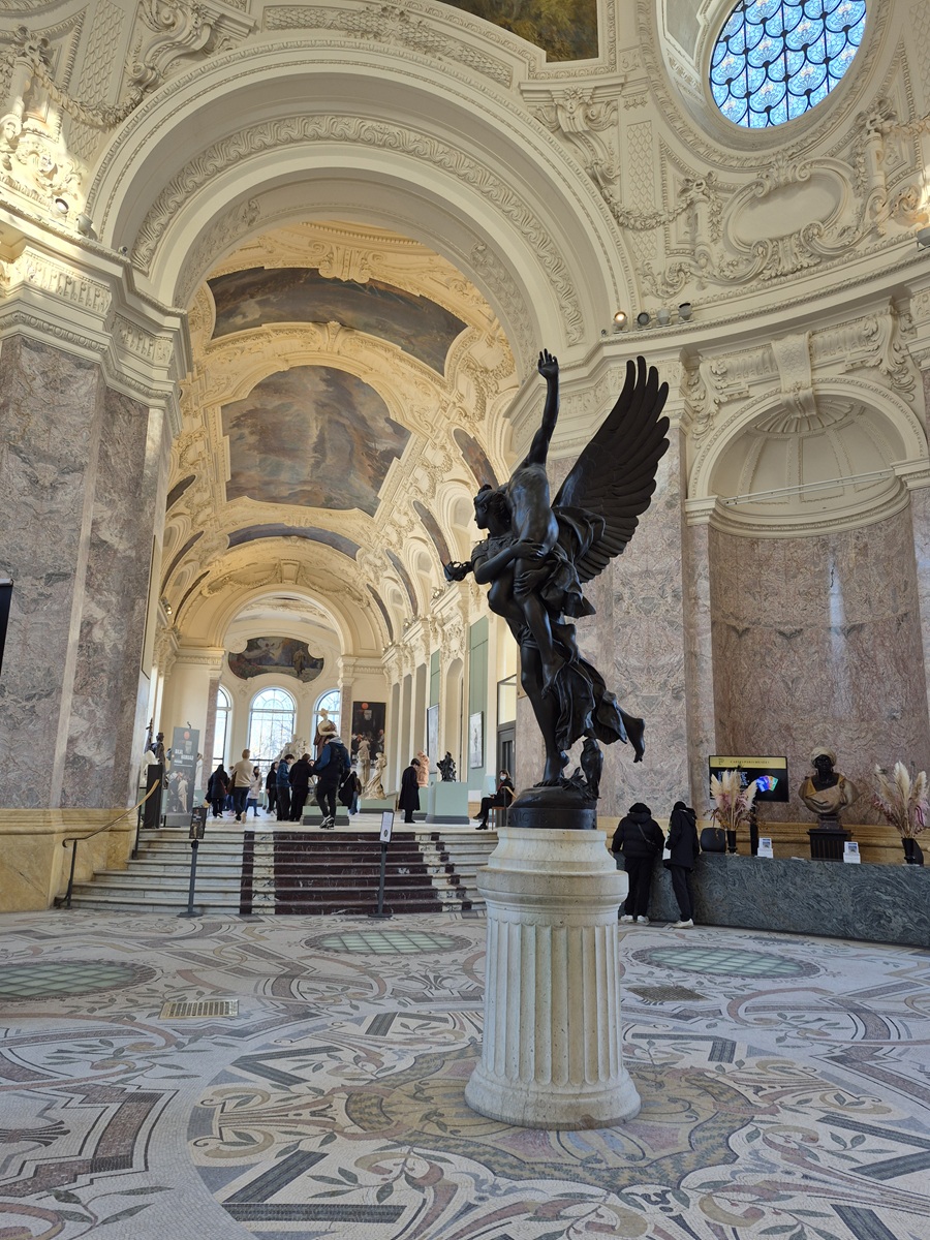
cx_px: 465
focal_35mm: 23
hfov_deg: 58.9
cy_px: 620
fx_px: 824
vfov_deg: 73.9
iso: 25
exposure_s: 1/100
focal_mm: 5.4
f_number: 1.8
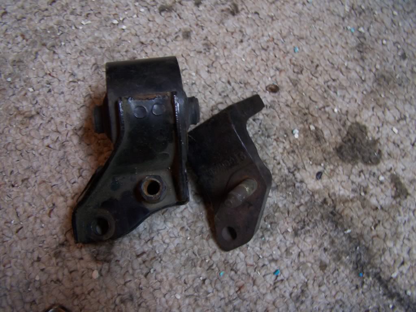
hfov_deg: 49.0
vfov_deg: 37.7
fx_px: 457
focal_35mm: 38
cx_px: 208
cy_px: 156
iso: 80
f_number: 2.8
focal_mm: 6.3
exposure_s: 1/8
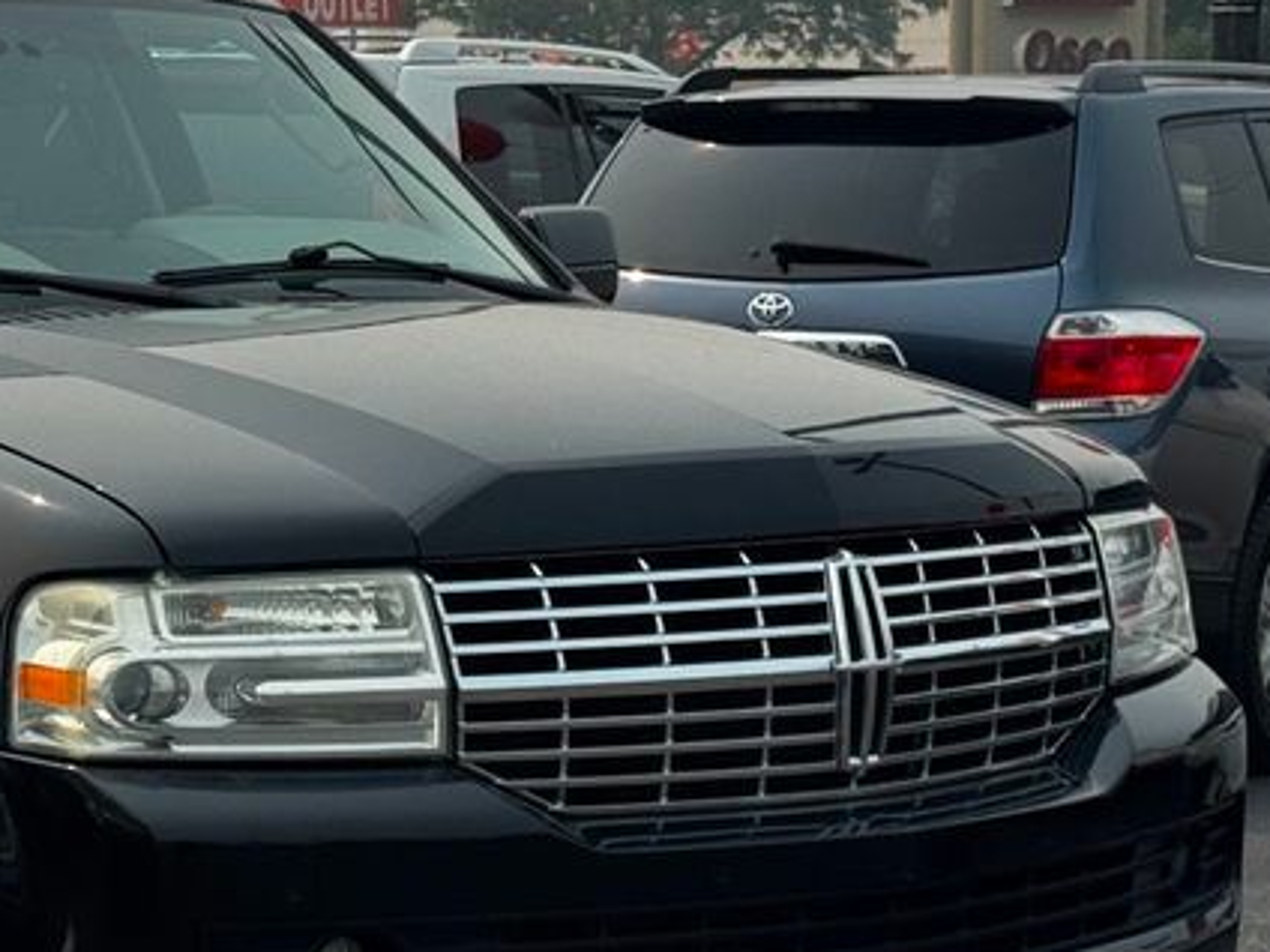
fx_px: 4256
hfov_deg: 16.8
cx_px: 213
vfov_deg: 12.8
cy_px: 458
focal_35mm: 116
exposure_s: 1/5848
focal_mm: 6.76
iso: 64
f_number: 1.78
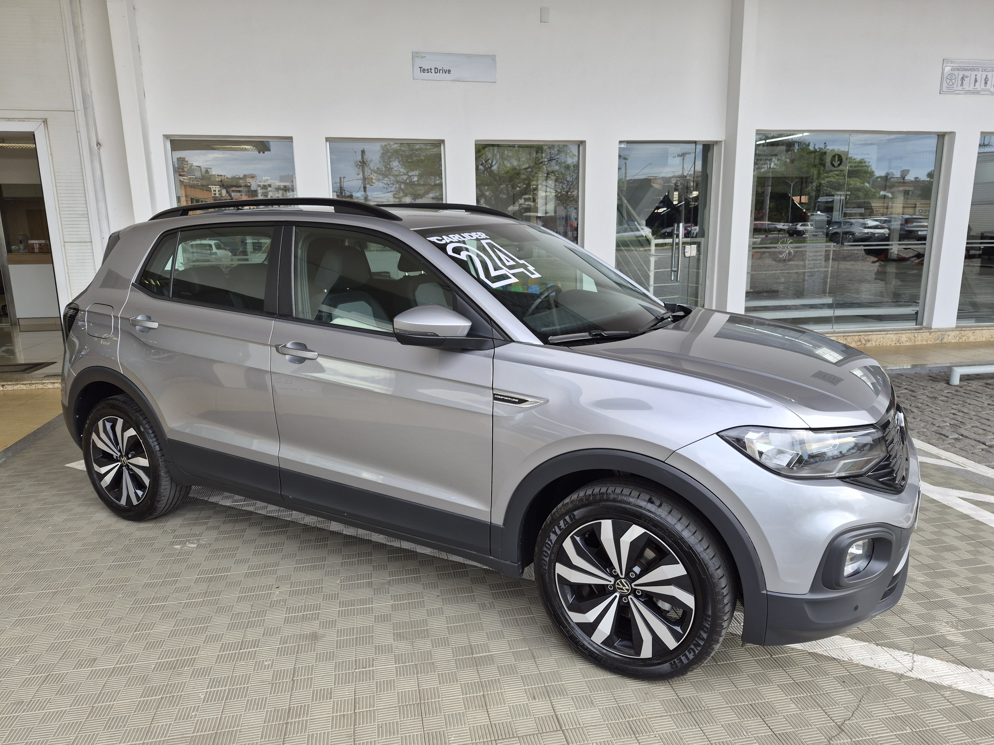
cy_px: 372
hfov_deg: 73.9
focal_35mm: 23
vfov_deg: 58.9
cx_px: 497
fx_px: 660
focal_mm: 5.4
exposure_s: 1/180
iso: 32
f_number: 1.8
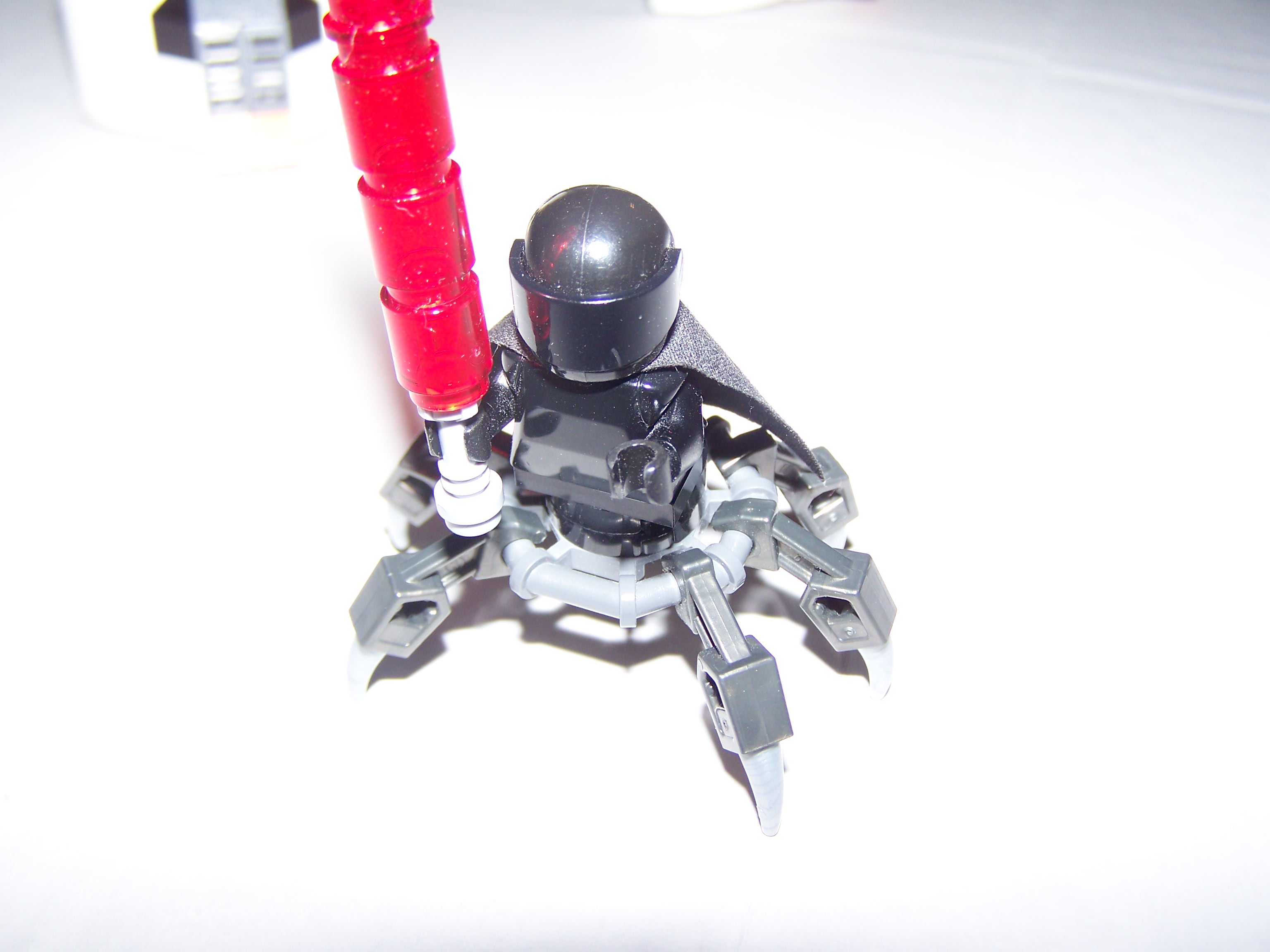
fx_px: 1394
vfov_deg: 37.7
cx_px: 635
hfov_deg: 49.0
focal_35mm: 38
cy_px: 476
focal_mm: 6.3
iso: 80
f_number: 2.8
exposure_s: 1/60
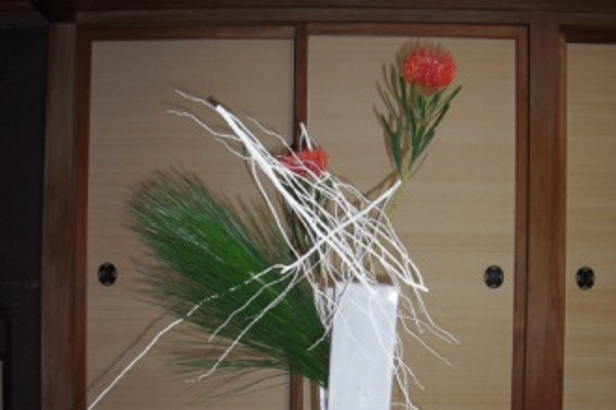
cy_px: 344
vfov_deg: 25.9
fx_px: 872
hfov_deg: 38.9
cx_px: 307
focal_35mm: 51
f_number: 3.1
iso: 200
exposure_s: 1/60
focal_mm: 6.3
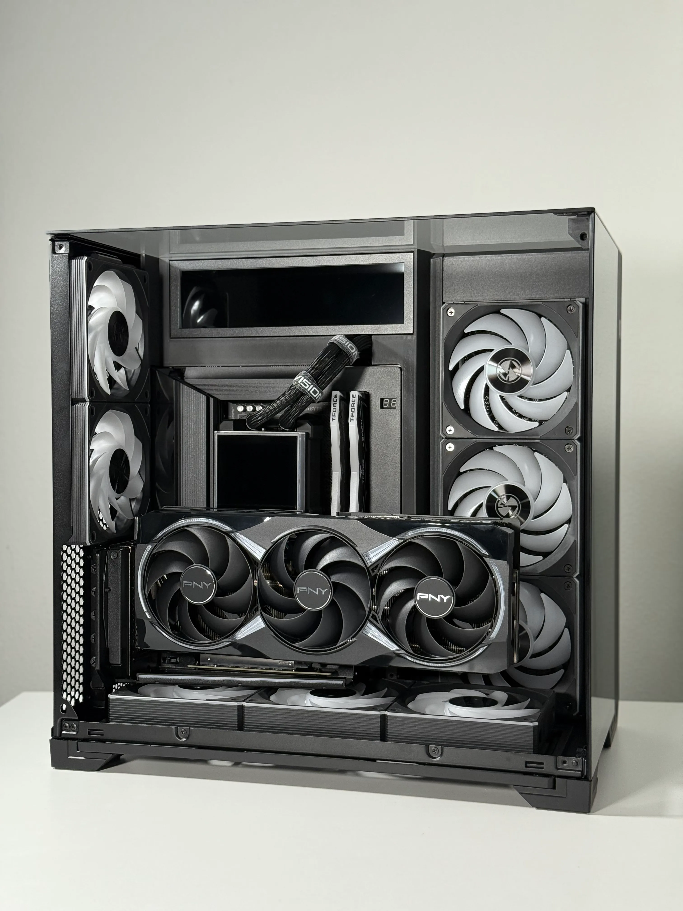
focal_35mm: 48
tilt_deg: -0.9
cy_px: 456
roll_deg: -2.1
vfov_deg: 39.7
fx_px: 1263
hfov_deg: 30.3
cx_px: 342
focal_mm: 6.76
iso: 160
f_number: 1.78
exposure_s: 1/60
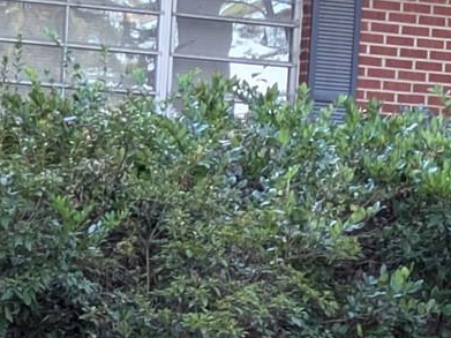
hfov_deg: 7.4
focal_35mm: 267
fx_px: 3478
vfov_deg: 5.5
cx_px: 288
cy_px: 405
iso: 146
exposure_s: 1/130
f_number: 1.89
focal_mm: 5.43
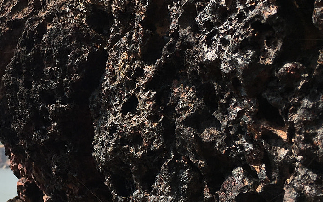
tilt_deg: +5.2
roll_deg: -2.4
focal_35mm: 70
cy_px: 103
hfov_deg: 28.2
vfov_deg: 18.6
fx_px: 616
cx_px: 28
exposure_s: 1/1748
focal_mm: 4.15
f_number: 2.2
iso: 25
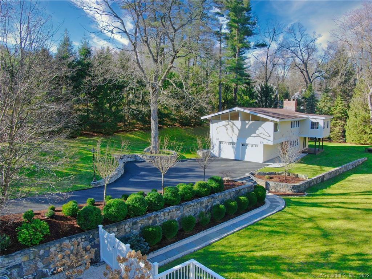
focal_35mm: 24
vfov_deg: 56.8
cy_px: 140
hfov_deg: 71.6
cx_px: 186
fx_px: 258
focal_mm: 4.4
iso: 200
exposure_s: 1/500
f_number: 3.8
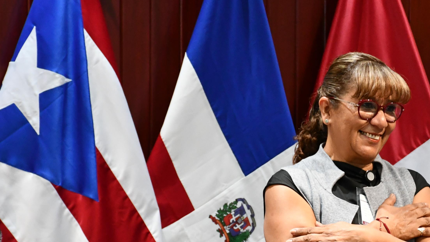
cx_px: 348
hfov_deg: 9.0
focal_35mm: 238
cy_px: 235
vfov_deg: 5.1
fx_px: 2714
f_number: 6.3
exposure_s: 1/60
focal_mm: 80
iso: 3200
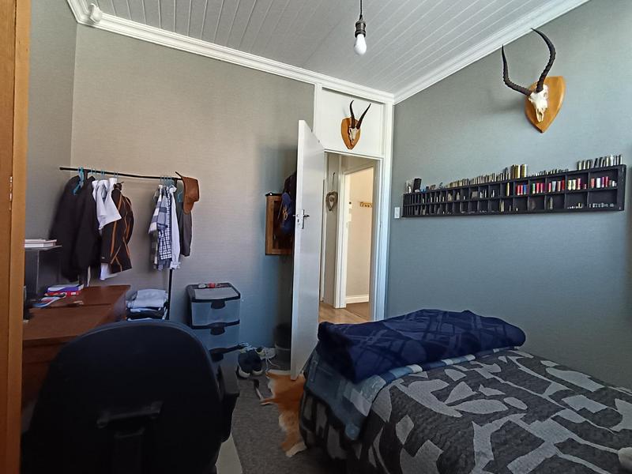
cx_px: 316
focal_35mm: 17
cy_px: 237
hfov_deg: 91.0
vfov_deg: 74.7
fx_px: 310
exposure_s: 1/50
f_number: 2.2
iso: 802
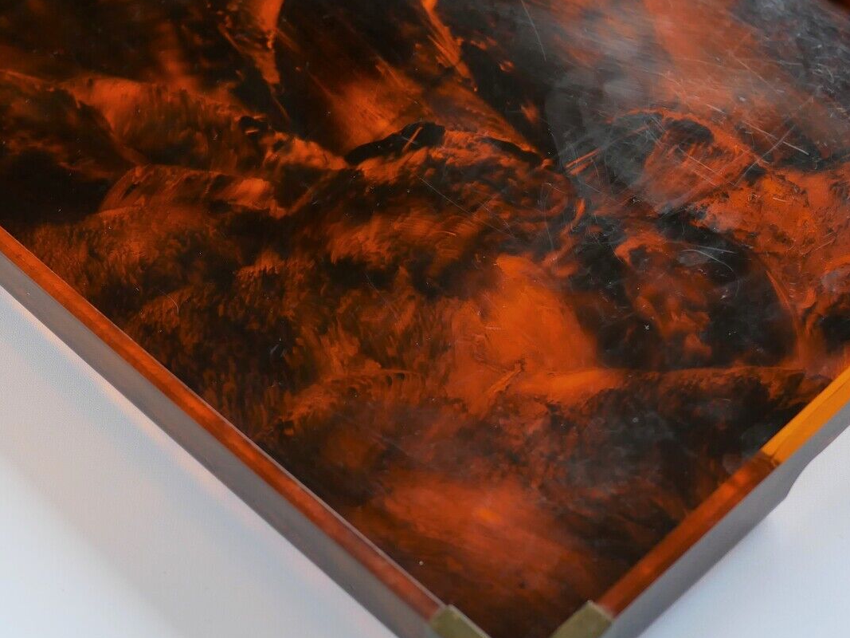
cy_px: 346
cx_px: 273
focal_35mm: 75
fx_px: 1841
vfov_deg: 19.6
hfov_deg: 25.8
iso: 200
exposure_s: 1/125
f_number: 2
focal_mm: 20
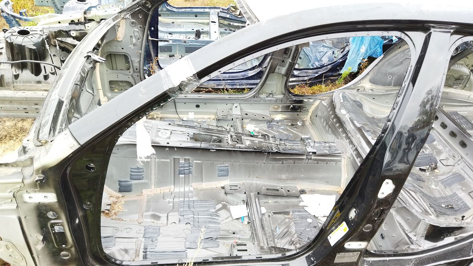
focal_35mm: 30
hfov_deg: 64.3
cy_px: 145
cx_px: 240
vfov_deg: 38.9
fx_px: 376
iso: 103
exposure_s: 1/100
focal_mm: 4.71
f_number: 1.79
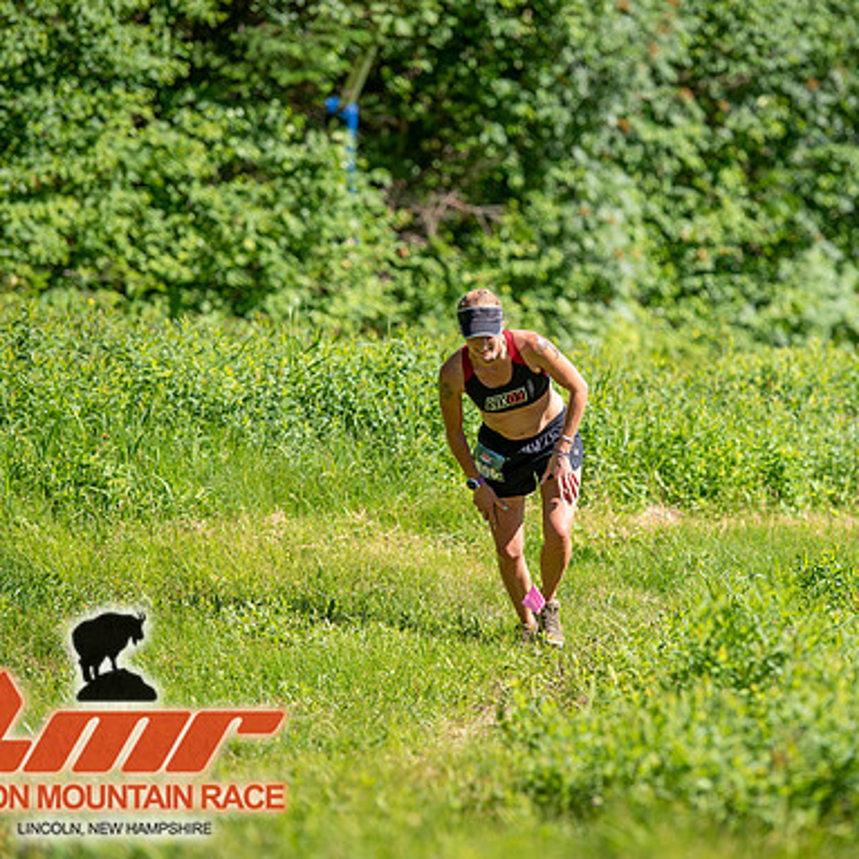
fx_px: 6317
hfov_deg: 7.8
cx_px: 556
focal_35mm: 225
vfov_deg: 7.8
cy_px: 432
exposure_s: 1/640
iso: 100
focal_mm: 175
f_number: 3.5
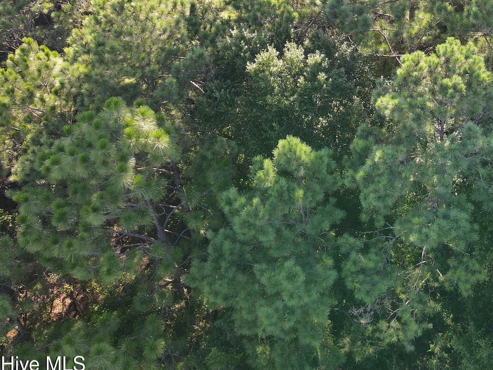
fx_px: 655
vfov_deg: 30.3
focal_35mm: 46
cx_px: 406
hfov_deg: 39.3
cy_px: 42
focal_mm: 4.5
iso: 100
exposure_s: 1/80
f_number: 2.8
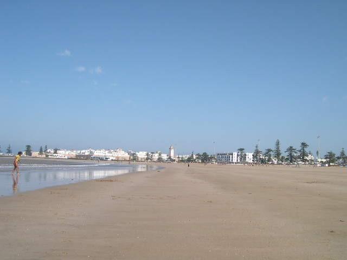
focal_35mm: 38
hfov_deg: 49.0
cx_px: 174
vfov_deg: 37.7
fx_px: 381
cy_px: 130
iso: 100
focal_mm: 8
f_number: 7.6
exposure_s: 1/263
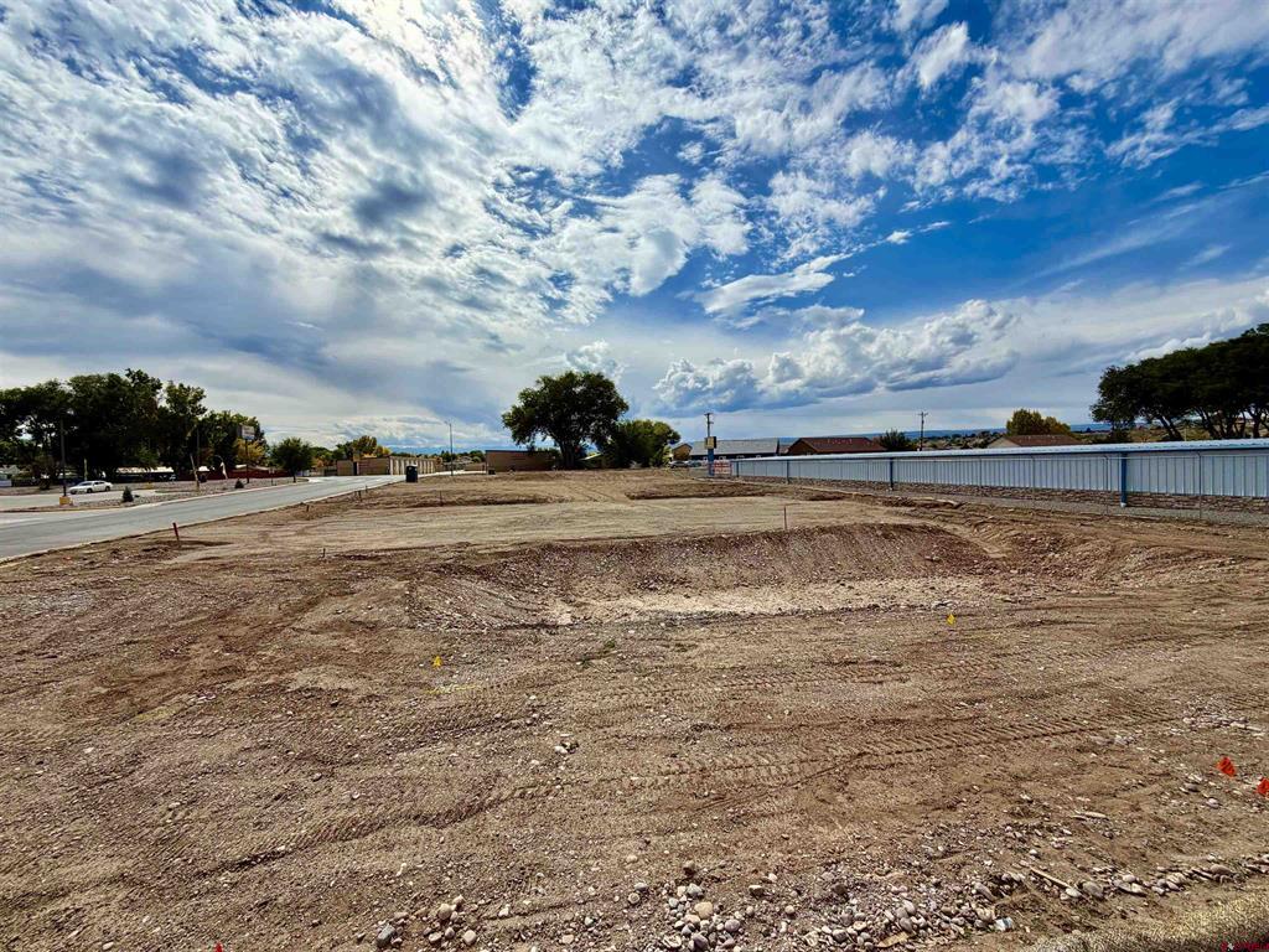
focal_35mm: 14
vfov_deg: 85.7
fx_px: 513
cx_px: 634
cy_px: 476
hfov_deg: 102.1
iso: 20
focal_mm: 2.22
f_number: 2.2
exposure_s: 1/2717
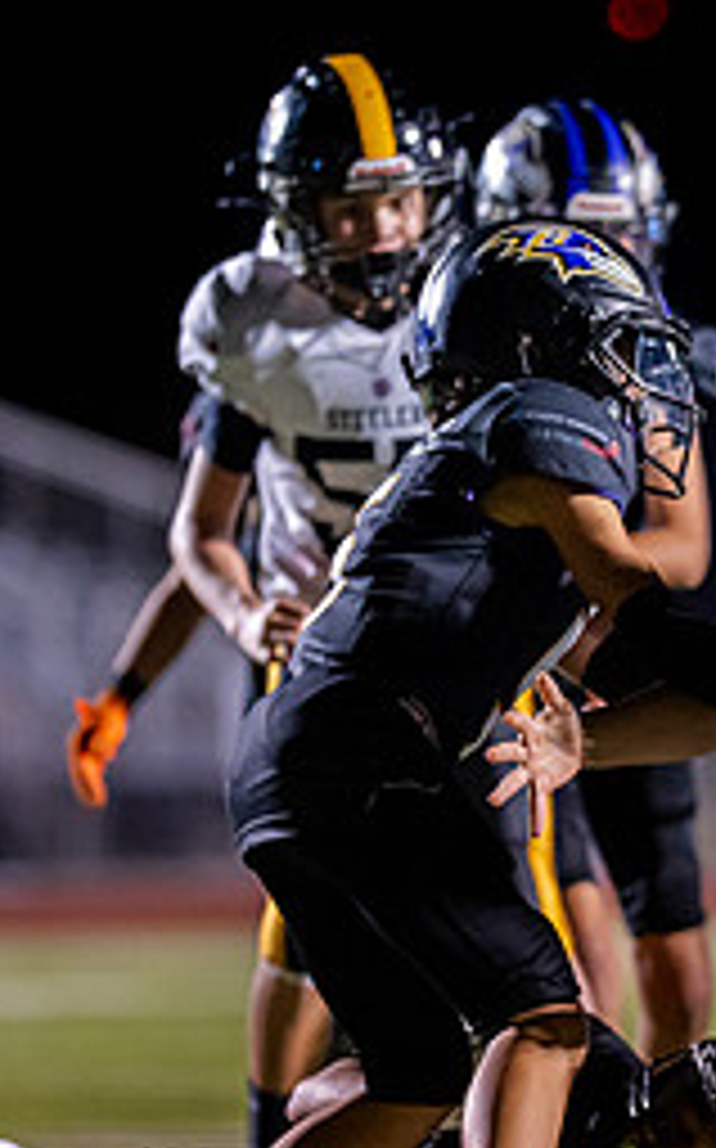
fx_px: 10883
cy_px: 709
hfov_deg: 3.8
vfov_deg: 6.0
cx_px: 913
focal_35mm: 348
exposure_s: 1/1000
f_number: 1.8
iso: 1600
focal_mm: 135
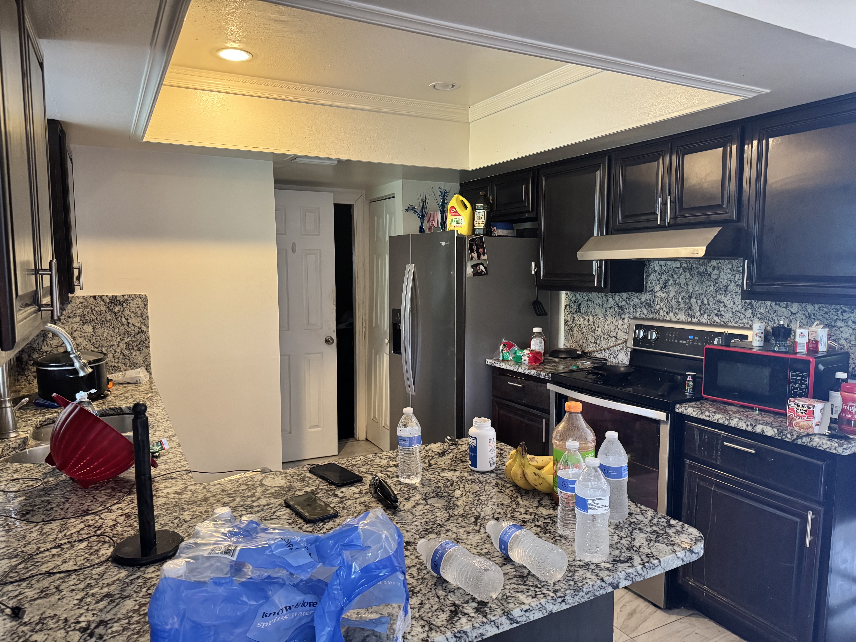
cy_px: 321
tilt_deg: -5.6
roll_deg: -0.3
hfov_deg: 71.6
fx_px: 593
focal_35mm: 24
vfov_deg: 56.8
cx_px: 428
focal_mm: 6.76
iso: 640
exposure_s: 1/60
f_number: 1.78
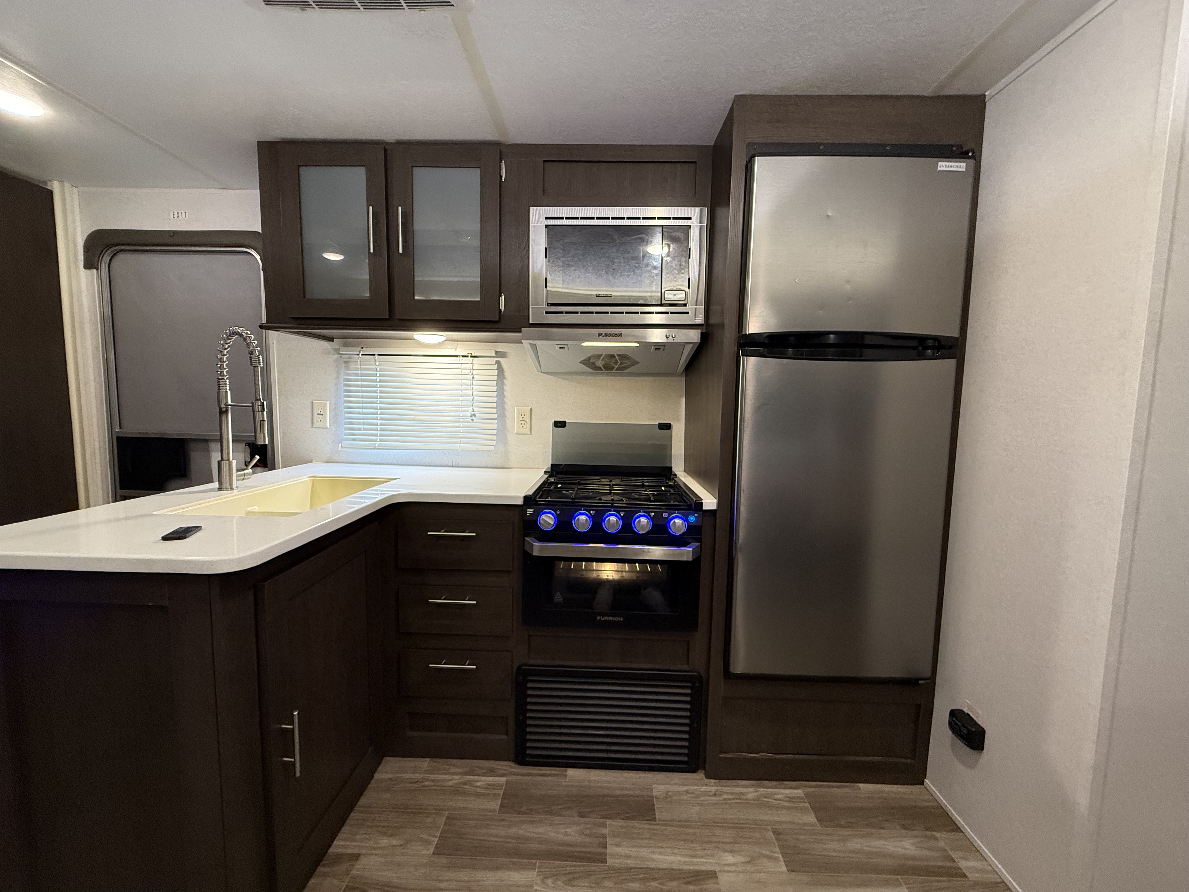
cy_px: 446
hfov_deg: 102.1
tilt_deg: -5.2
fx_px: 481
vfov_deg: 85.7
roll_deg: +0.1
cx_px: 594
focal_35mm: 14
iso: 320
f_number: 2.2
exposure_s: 1/61
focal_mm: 2.22
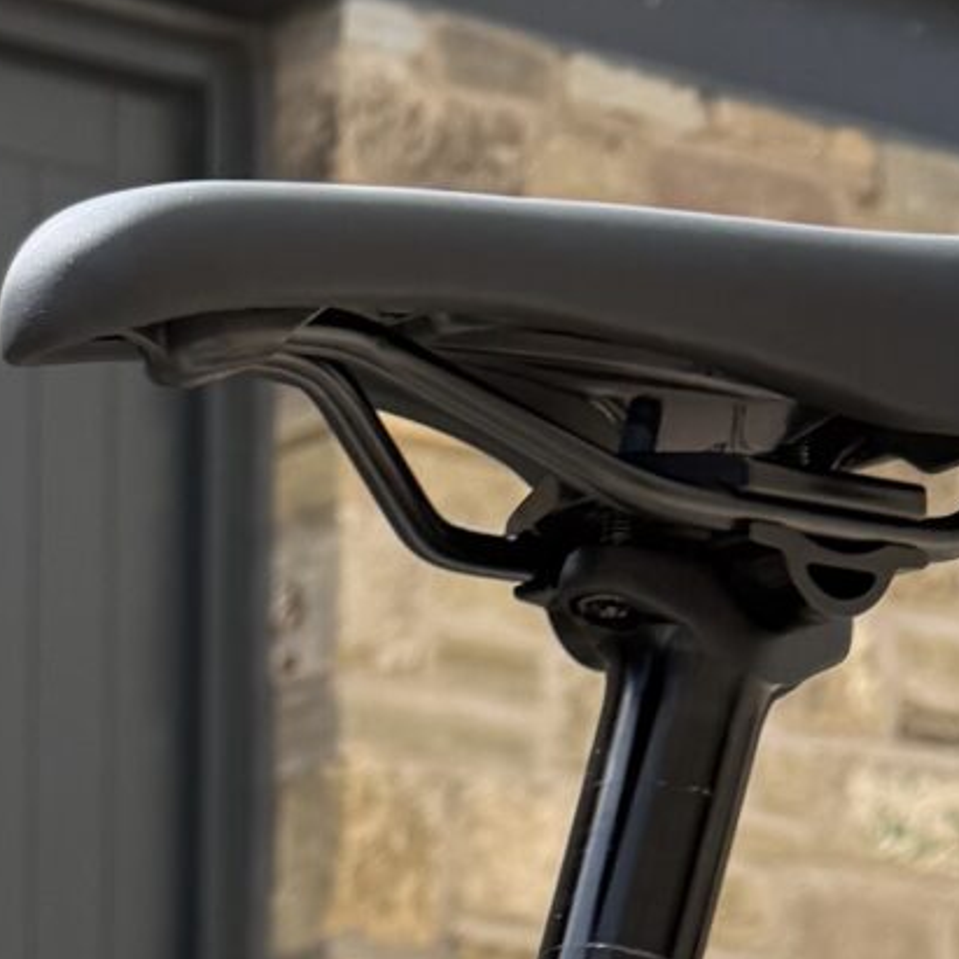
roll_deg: +0.5
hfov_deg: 12.3
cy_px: 2156
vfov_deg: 11.4
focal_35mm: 132
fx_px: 4137
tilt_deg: -3.0
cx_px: -670
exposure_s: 1/2110
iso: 80
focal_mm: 6.76
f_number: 1.78
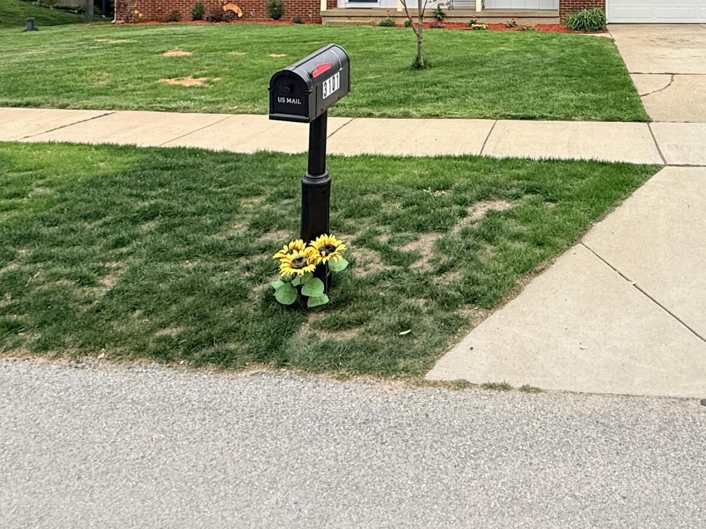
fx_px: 734
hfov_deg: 49.2
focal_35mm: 36
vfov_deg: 34.6
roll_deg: +0.4
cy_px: -43
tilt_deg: +3.1
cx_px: 535
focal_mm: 2.22
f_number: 2.2
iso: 50
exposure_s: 1/742
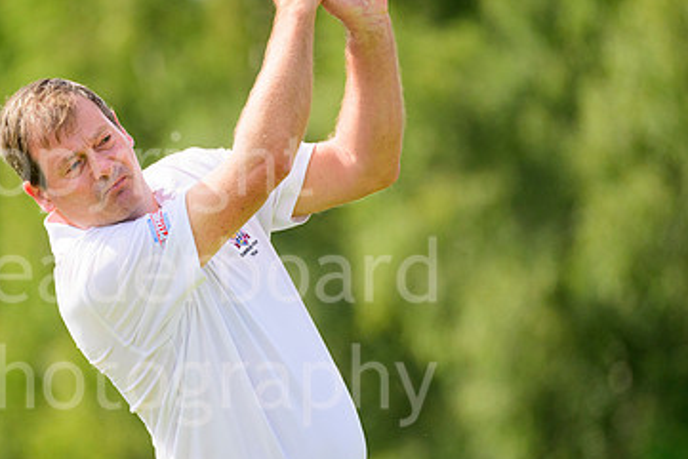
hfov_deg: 3.8
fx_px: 10457
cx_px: 194
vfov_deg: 2.5
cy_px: 289
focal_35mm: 547
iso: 800
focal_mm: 340
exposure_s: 1/2500
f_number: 5.3
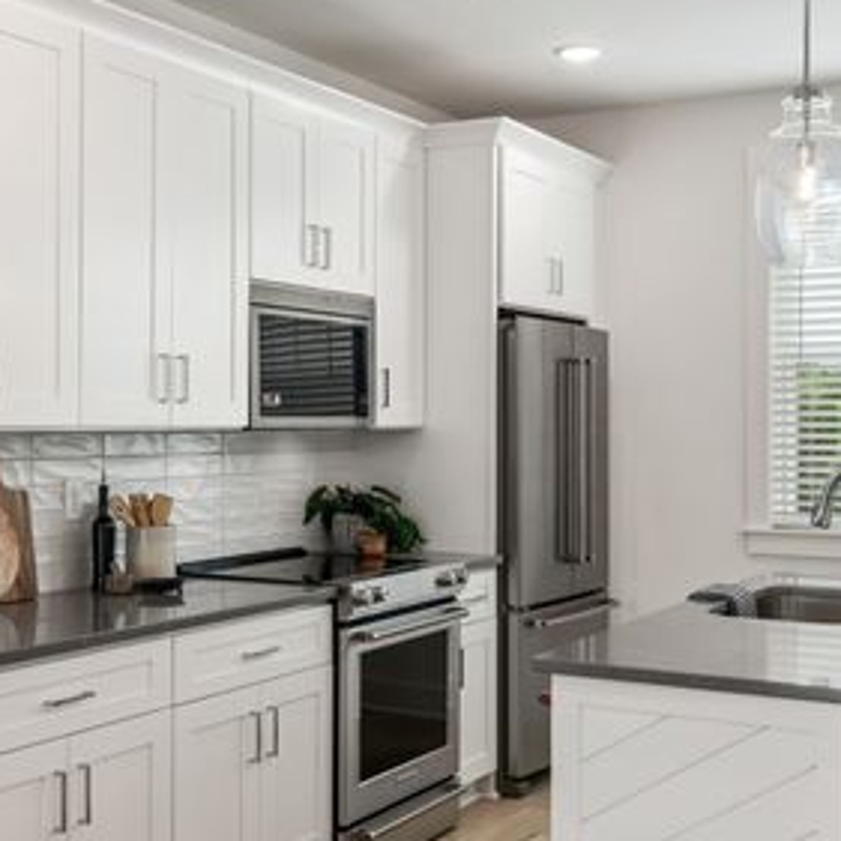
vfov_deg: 32.2
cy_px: 406
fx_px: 1457
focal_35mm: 53
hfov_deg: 32.2
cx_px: 380
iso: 100
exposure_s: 1/6
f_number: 8
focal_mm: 35
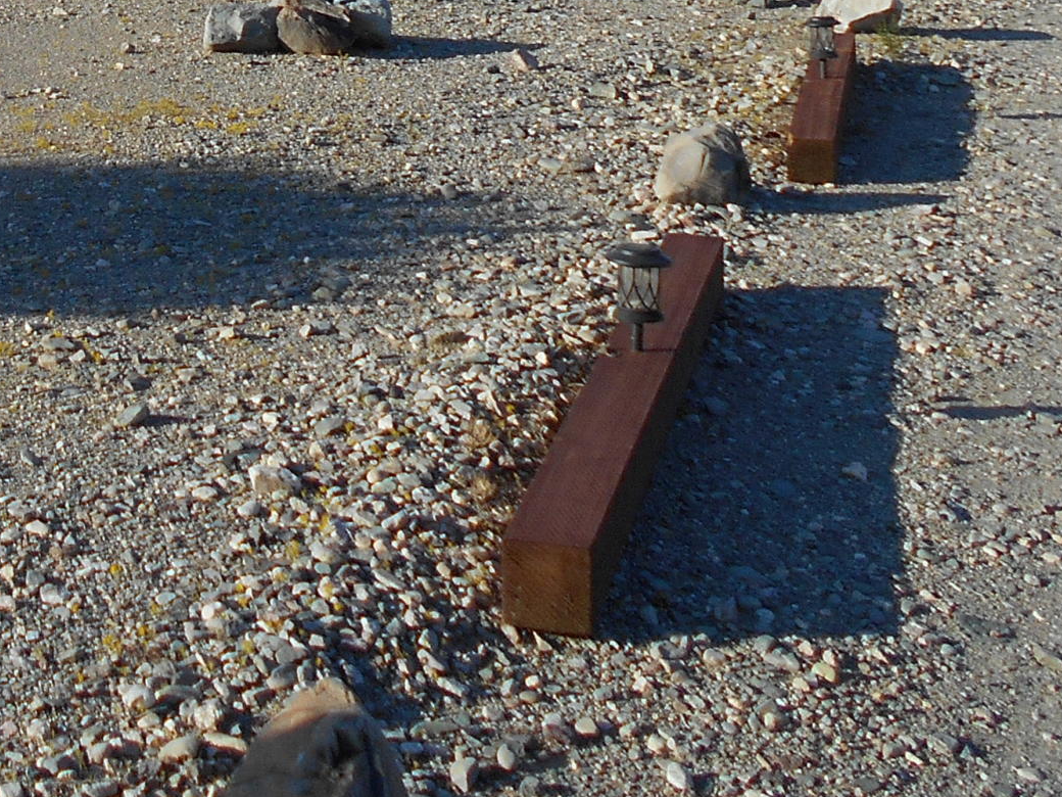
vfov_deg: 18.1
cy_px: -291
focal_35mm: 75
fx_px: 2301
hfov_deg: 24.8
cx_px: 1
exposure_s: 1/1000
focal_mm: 4.6
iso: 80
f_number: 3.2
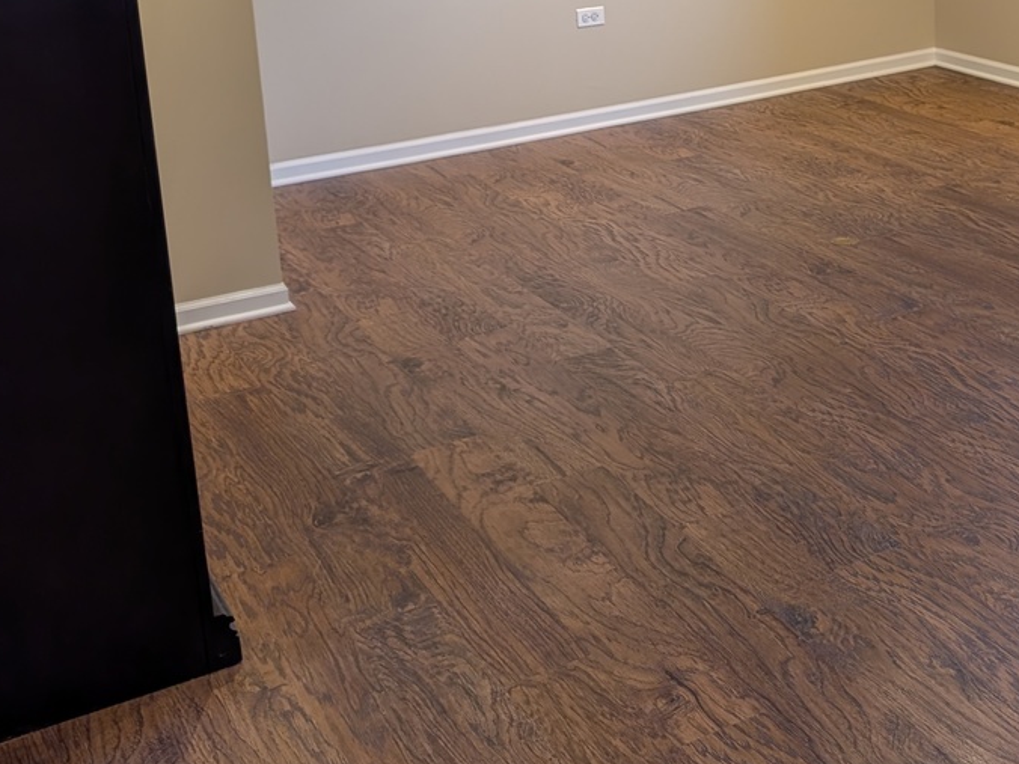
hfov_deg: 36.6
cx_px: 770
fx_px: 1501
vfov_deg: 27.2
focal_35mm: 51
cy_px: 27
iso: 23
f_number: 1.68
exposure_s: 1/132
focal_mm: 6.9
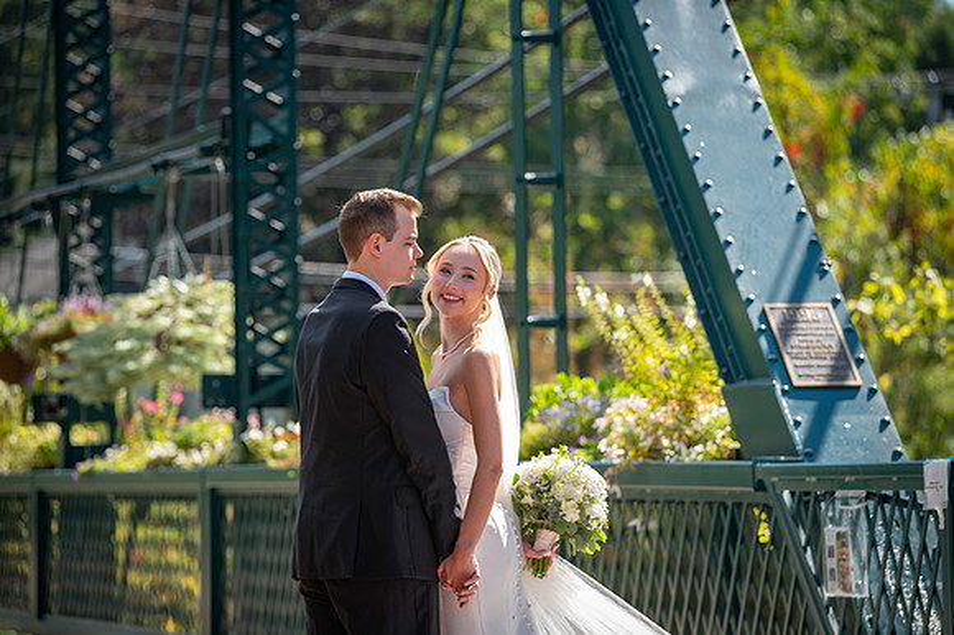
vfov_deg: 8.7
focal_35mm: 158
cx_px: 477
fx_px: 4181
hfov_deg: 13.0
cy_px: 318
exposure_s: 1/320
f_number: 4
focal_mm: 155
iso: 50
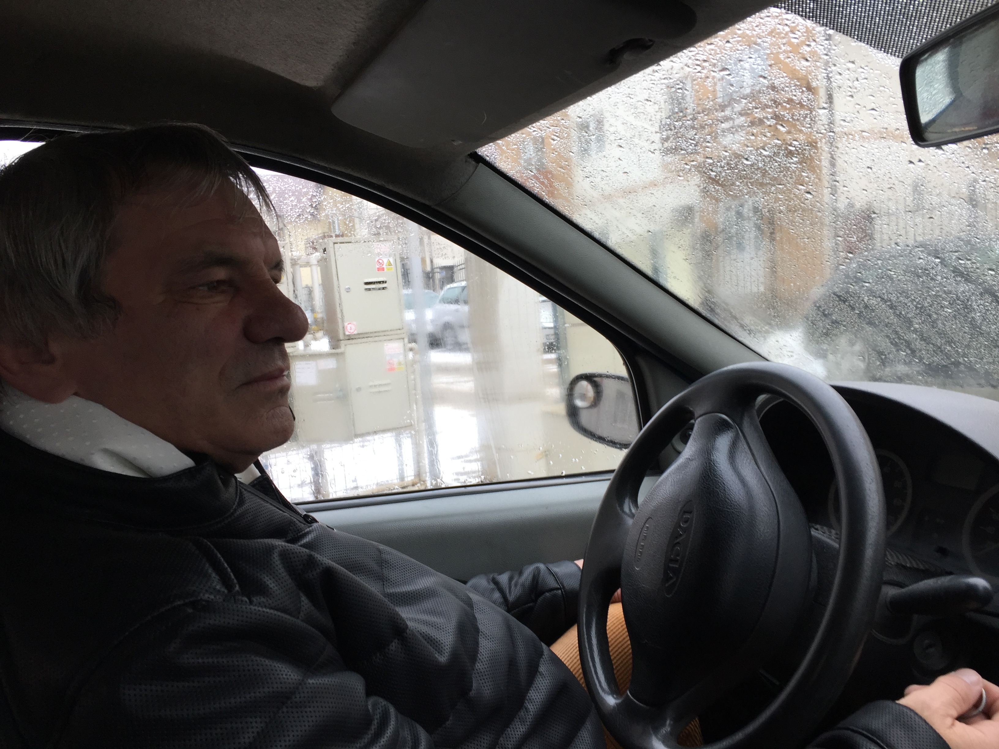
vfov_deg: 48.2
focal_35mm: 29
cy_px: 374
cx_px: 500
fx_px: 837
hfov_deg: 61.7
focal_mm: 4.15
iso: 32
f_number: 2.2
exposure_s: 1/100
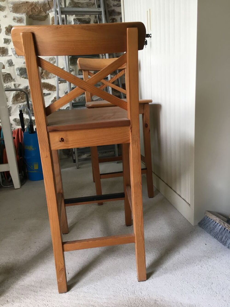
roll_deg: +1.2
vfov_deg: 61.7
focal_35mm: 29
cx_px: 115
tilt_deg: -15.2
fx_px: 257
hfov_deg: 48.2
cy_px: 154
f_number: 2.2
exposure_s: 1/33
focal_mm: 4.15
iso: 25
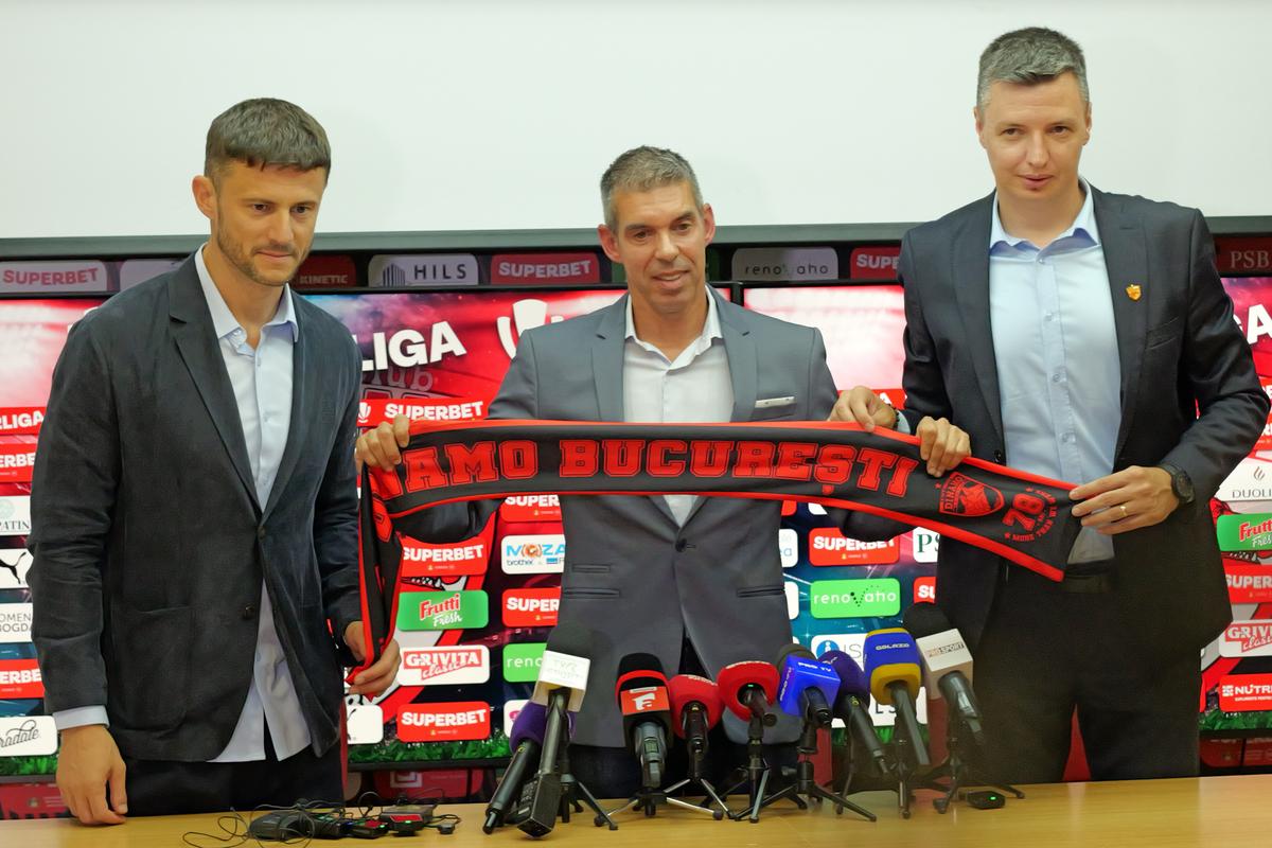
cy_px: 424
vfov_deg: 15.0
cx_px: 636
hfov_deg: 22.4
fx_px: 3215
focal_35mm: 91
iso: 10000
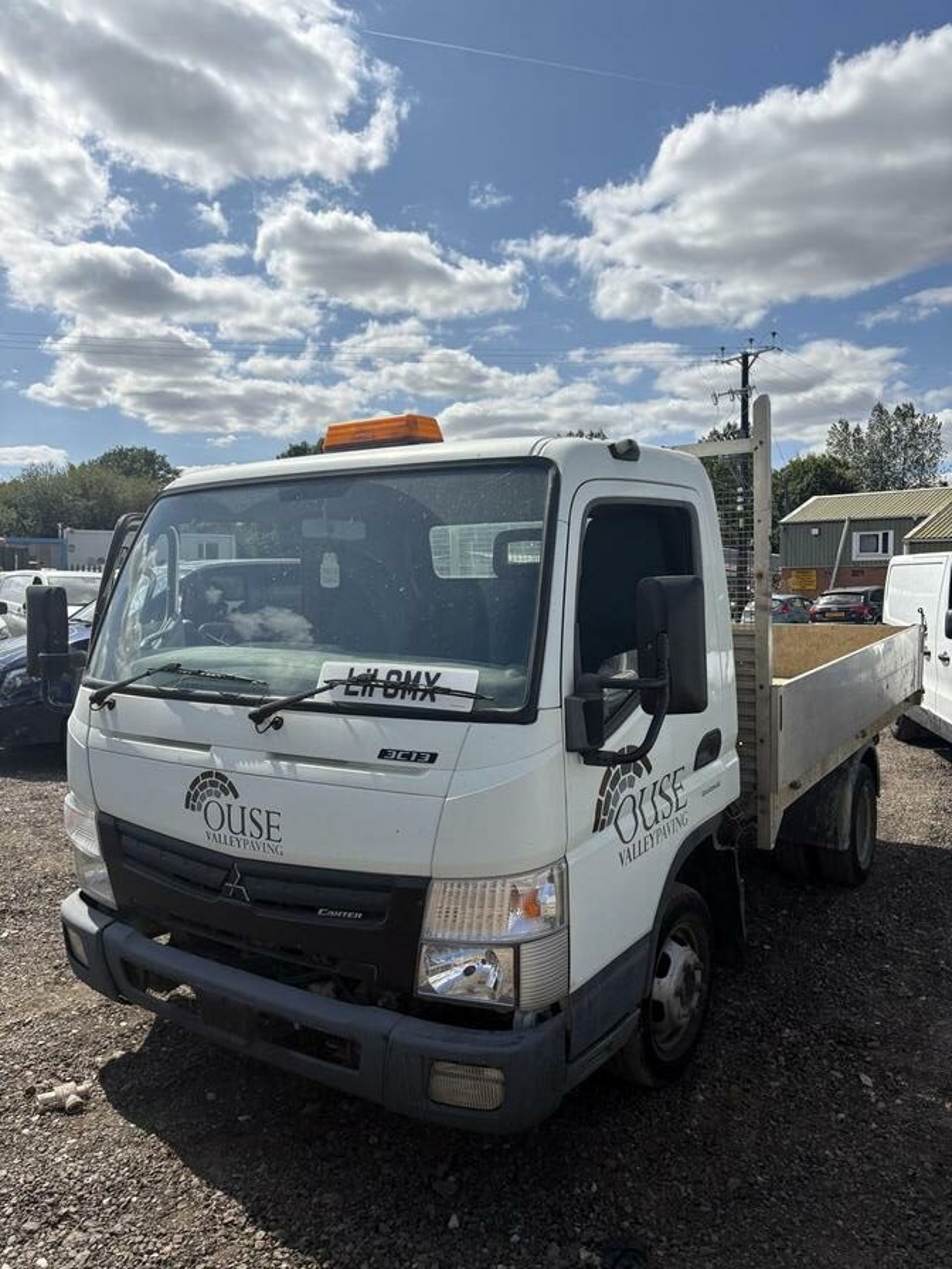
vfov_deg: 67.3
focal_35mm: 26
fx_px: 953
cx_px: 476
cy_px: 634
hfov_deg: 53.1
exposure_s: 1/5814
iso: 50
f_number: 1.6
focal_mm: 5.96
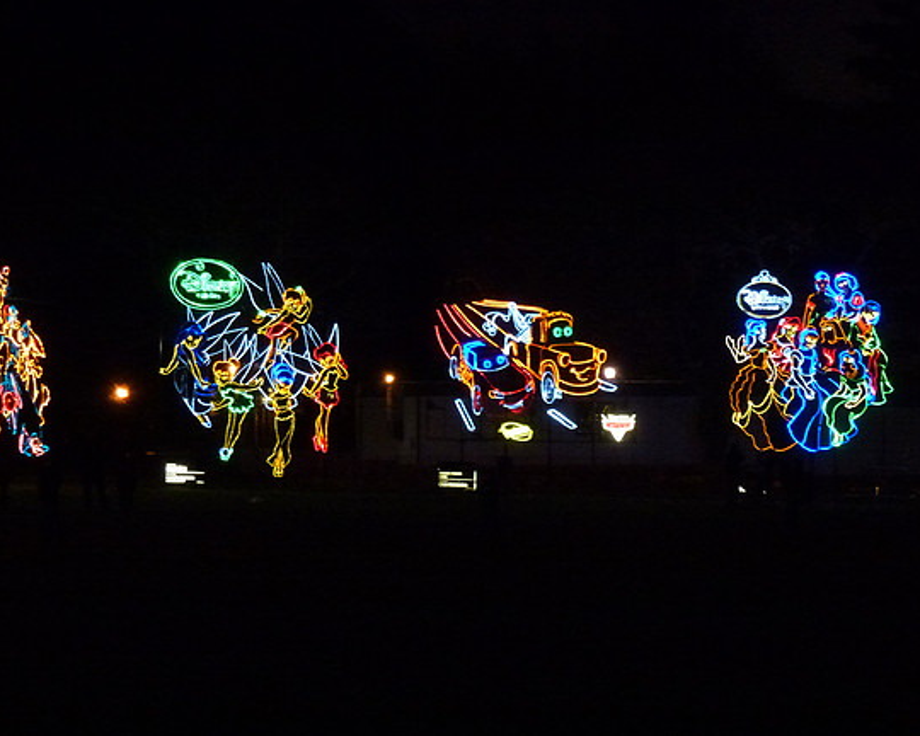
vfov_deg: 14.1
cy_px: 367
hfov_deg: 17.6
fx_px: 2968
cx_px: 477
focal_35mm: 109
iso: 1000
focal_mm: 18.7
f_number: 5
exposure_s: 1/8
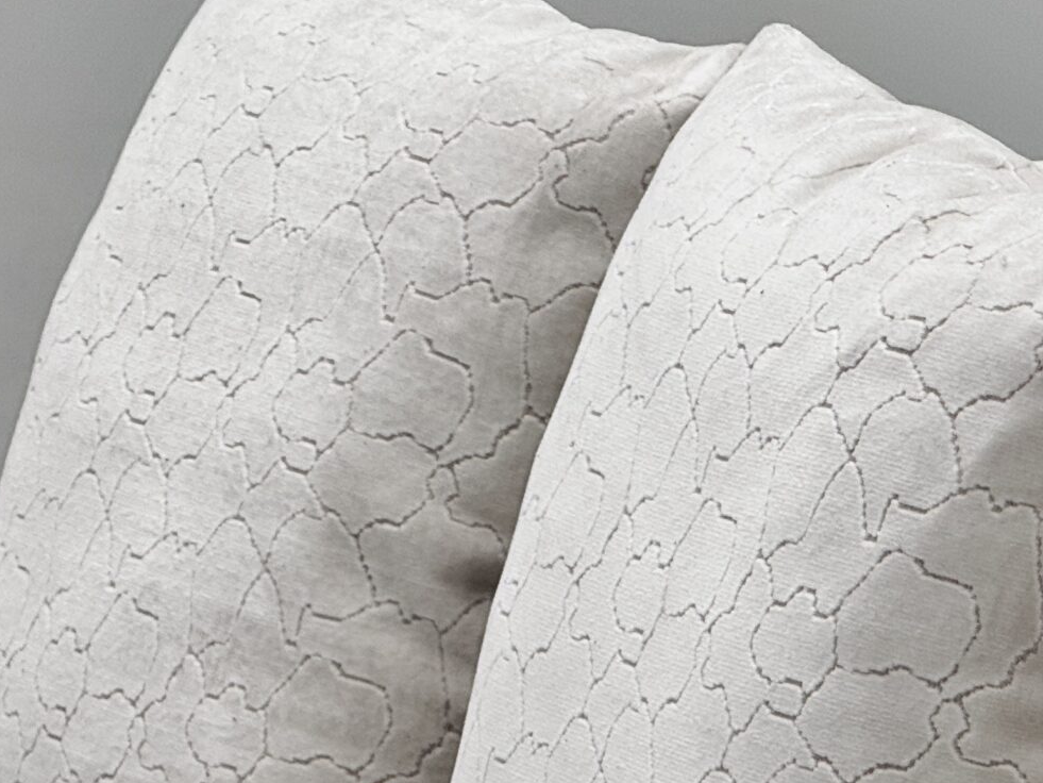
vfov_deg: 4.7
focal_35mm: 313
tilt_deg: -11.3
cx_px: 992
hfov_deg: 6.3
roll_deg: -0.5
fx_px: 9432
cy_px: 861
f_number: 2.8
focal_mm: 15.66
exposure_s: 1/115
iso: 50
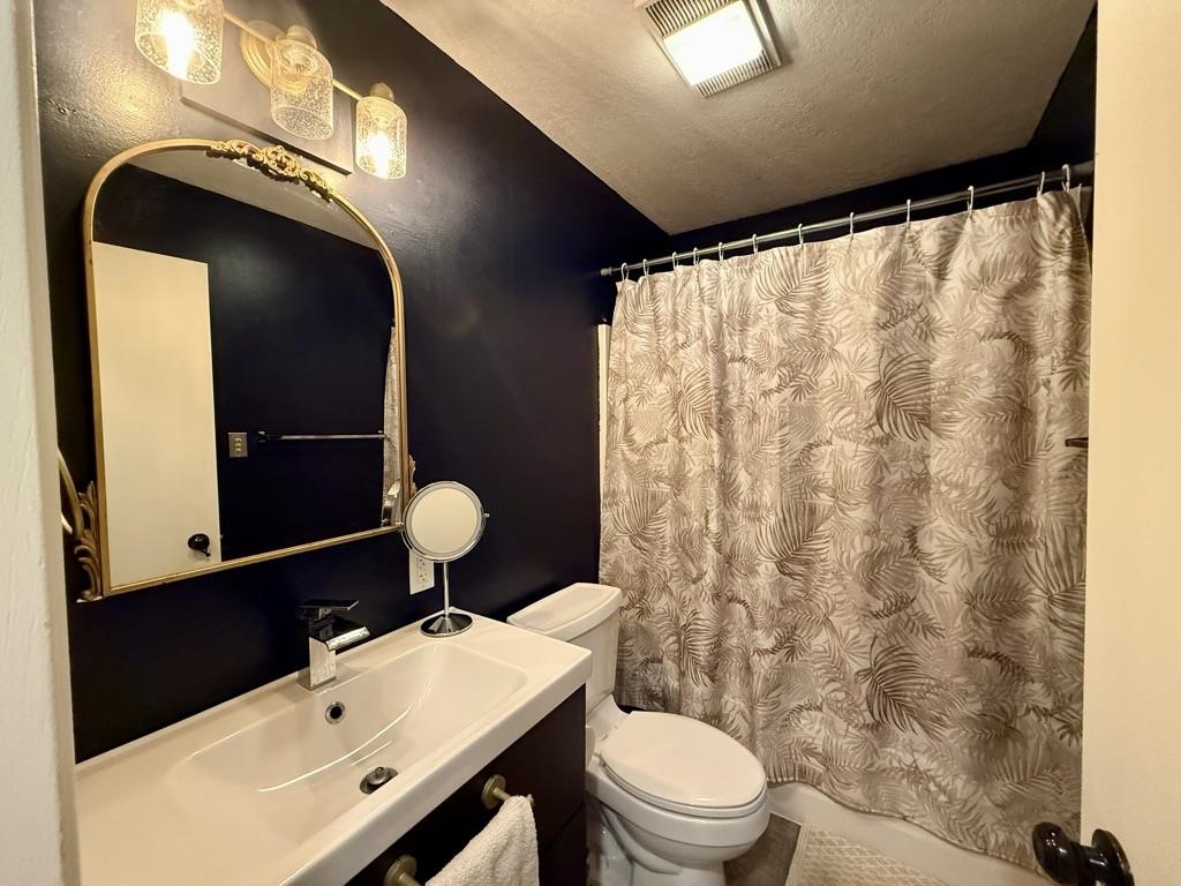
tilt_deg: -0.7
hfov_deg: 102.1
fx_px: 478
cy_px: 443
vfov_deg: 85.7
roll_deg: +0.5
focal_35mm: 14
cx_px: 590
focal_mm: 2.22
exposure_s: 1/60
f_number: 2.2
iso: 640
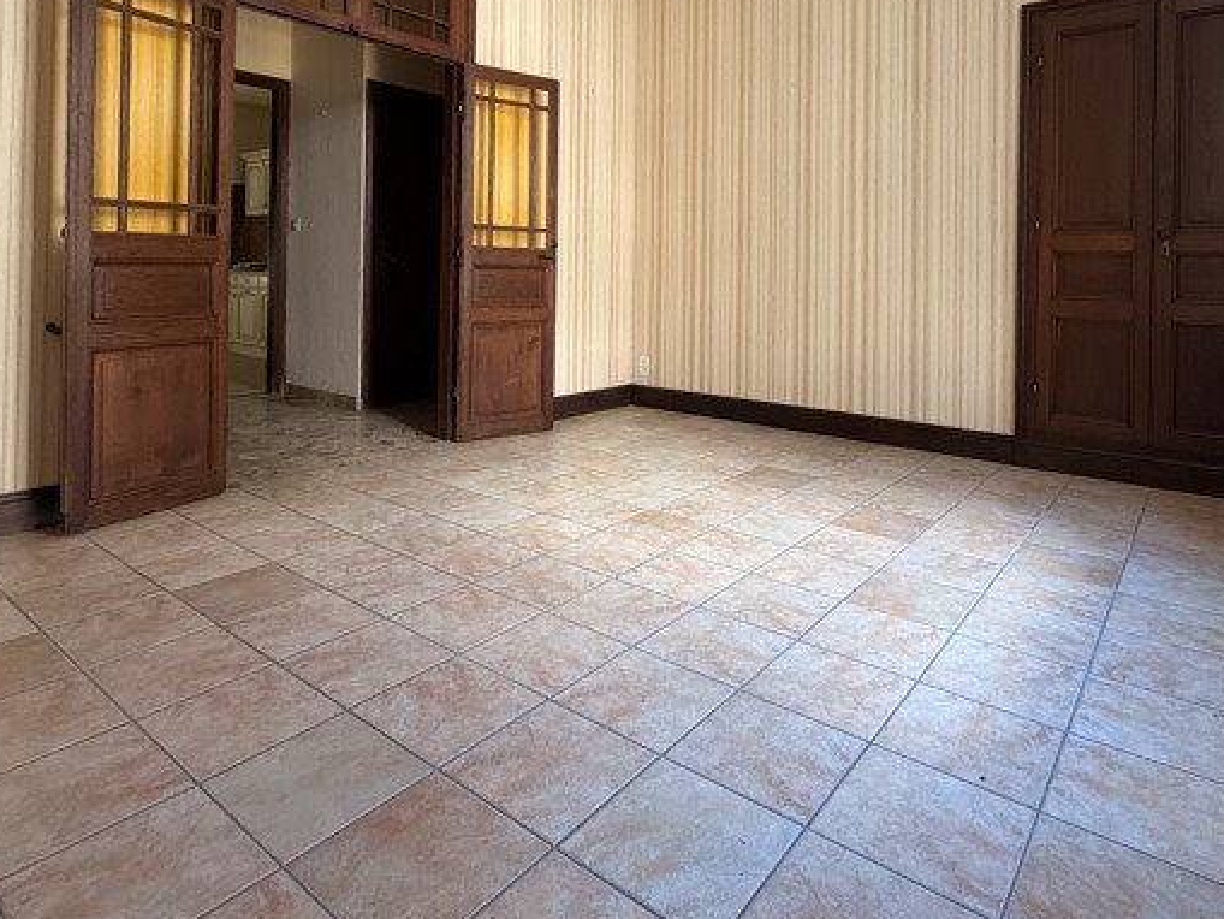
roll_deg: -1.1
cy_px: 262
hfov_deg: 76.4
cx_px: 620
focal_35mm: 22
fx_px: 778
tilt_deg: +0.6
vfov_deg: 58.8
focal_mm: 2.22
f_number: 2.2
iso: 320
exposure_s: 1/80
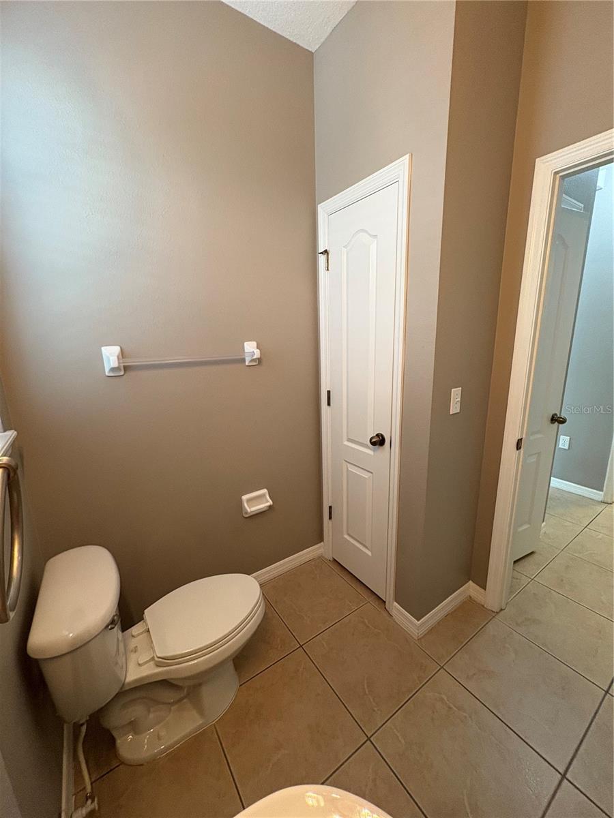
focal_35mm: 14
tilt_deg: -12.1
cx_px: 307
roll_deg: +1.5
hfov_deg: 85.7
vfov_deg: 102.1
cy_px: 409
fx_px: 331
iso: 320
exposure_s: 1/60
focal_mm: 2.22
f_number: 2.2
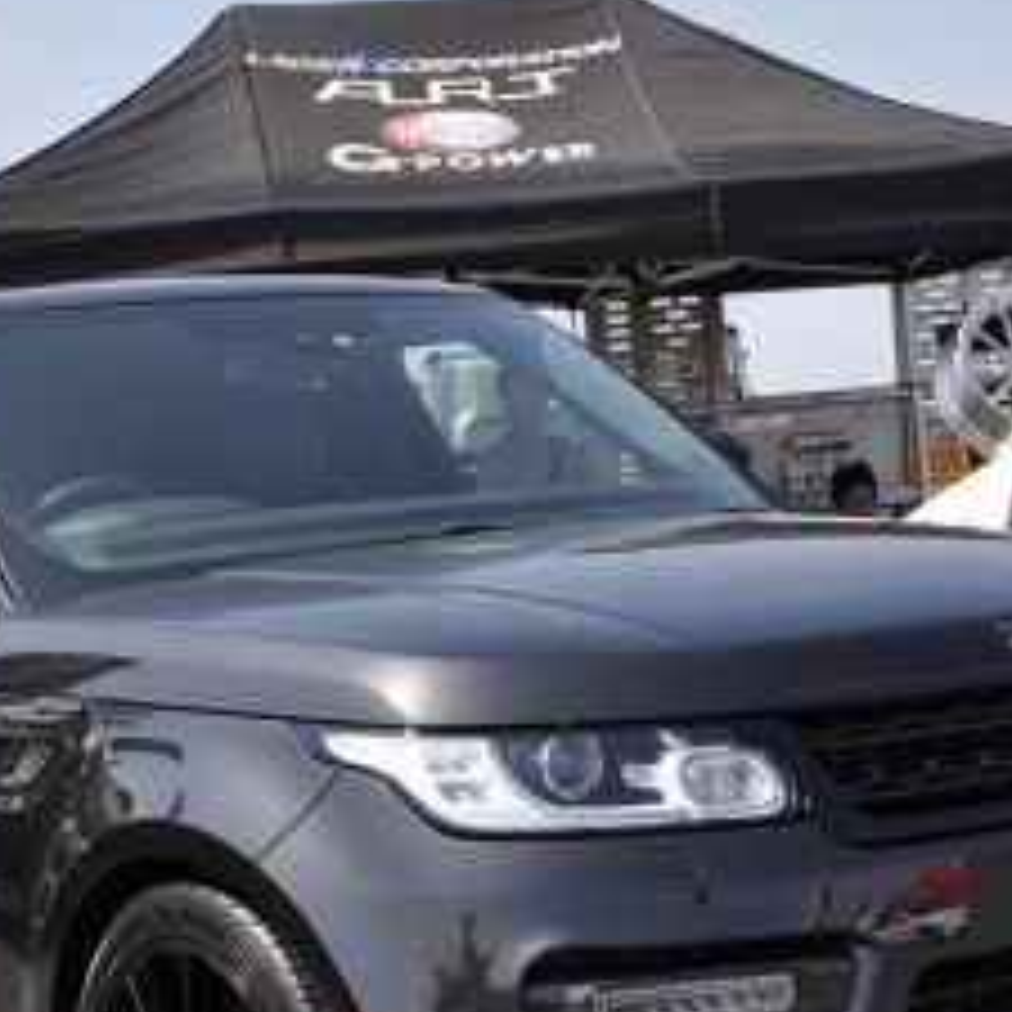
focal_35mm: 96
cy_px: 722
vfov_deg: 18.0
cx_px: 481
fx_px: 3175
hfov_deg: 18.1
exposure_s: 1/320
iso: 200
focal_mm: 32
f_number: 9
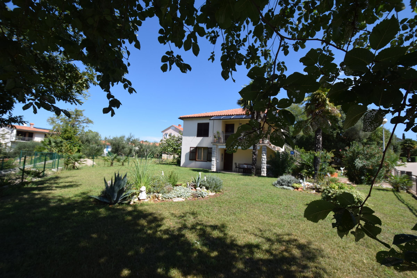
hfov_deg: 100.4
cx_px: 208
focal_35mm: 15
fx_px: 174
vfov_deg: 77.3
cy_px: 139
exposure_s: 1/250
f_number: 8
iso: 200
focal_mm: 10
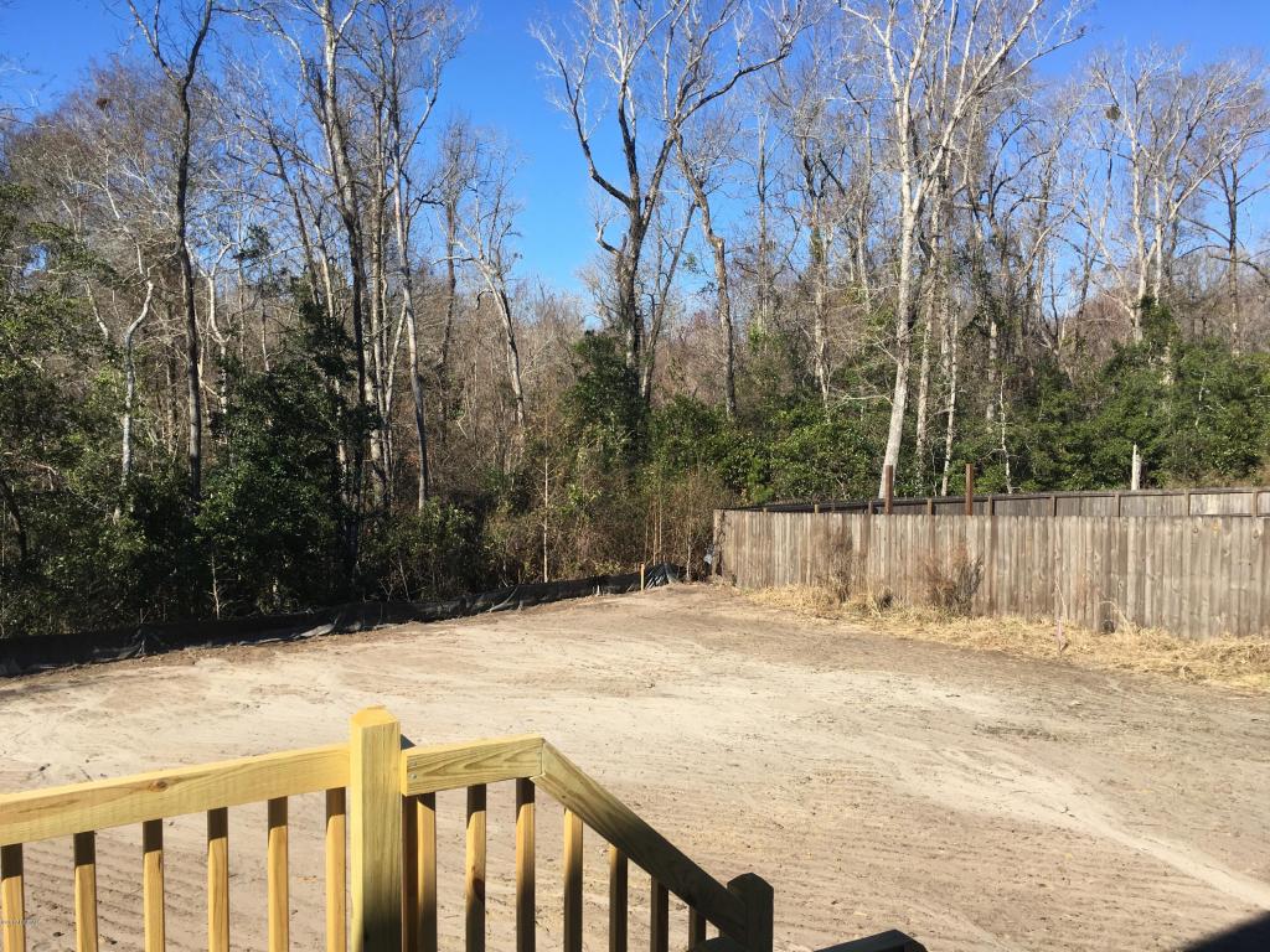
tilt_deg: -3.9
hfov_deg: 61.7
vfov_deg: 48.2
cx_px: 635
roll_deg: -0.3
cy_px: 476
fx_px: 1064
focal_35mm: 29
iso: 25
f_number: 2.2
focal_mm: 4.15
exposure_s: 1/1115
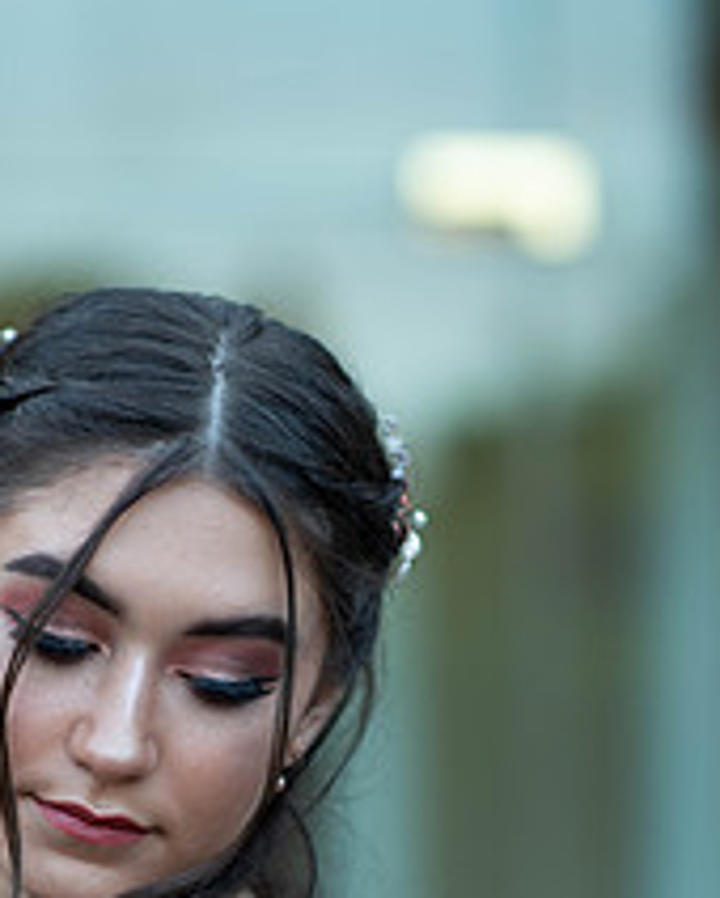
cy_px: 873
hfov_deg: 9.1
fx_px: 4495
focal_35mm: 169
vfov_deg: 11.3
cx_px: 142
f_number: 2
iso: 250
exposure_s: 1/640
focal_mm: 85
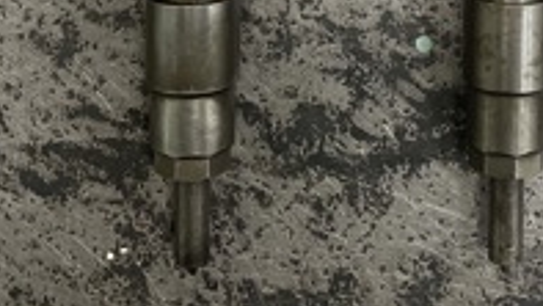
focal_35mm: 92
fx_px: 1325
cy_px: -299
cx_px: 411
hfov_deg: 22.9
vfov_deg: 11.8
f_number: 1.6
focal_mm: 4.2
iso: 100
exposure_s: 1/121
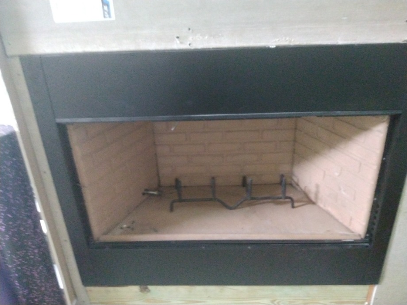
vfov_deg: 66.0
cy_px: 152
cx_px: 204
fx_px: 235
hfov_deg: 81.7
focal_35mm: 20
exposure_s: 1/15
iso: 1936
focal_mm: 3.54
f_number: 2
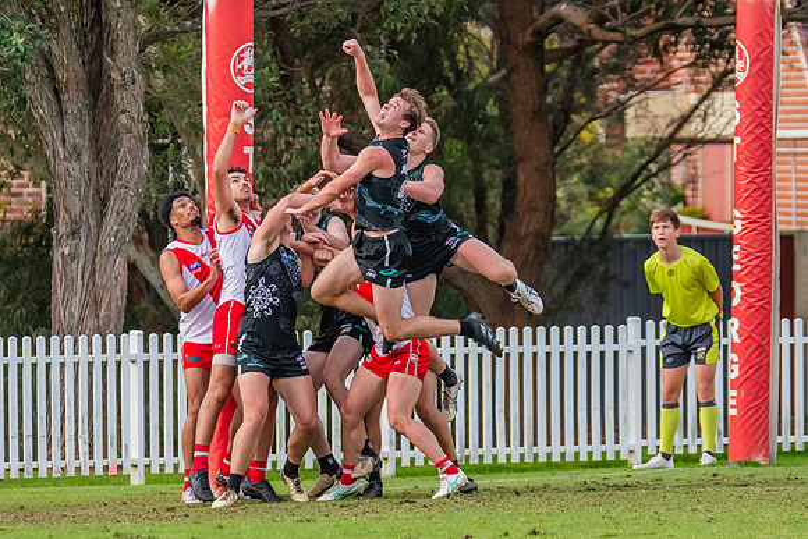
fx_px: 13857
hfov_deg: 3.3
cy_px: 257
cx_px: 339
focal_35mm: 617
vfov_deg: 2.2
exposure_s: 1/1600
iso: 800
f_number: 5
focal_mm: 310
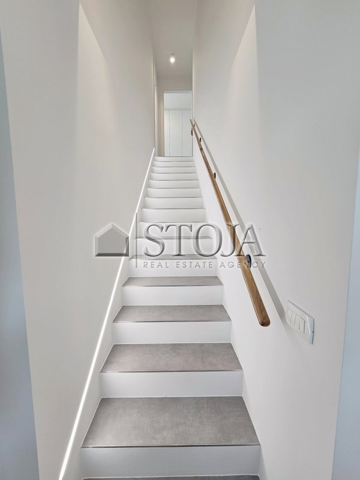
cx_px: 180
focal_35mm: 13
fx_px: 180
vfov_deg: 106.2
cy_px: 240
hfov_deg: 89.9
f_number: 2.2
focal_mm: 2.2
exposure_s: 1/50
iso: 50
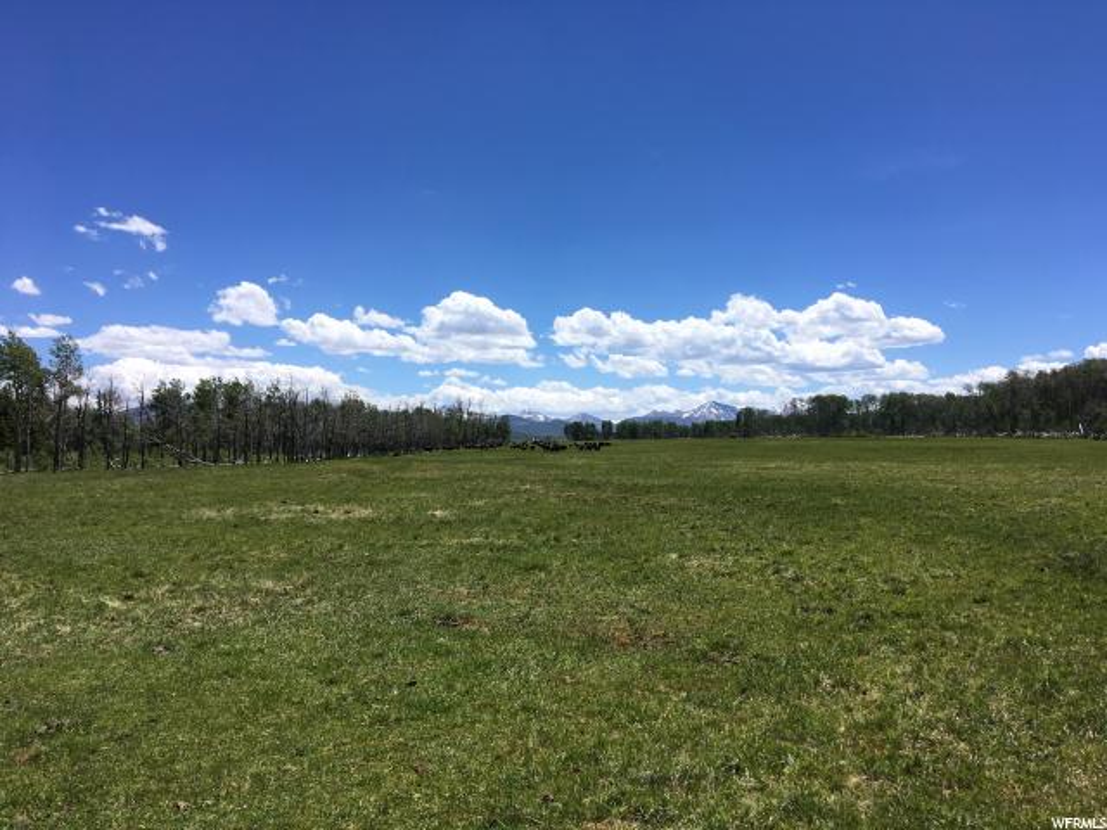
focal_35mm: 29
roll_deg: +2.9
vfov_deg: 48.2
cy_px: 415
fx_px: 927
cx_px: 554
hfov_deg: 61.7
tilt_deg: +3.0
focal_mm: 4.15
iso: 25
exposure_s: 1/2404
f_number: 2.2
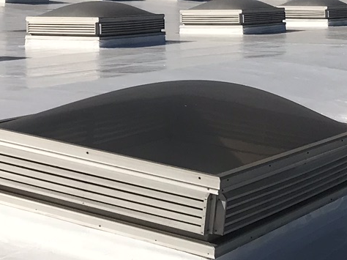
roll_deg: -3.0
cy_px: -33
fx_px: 1212
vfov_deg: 12.0
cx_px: -25
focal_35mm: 121
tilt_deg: -0.8
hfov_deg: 15.9
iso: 20
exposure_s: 1/7407
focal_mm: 3.99
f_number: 1.8
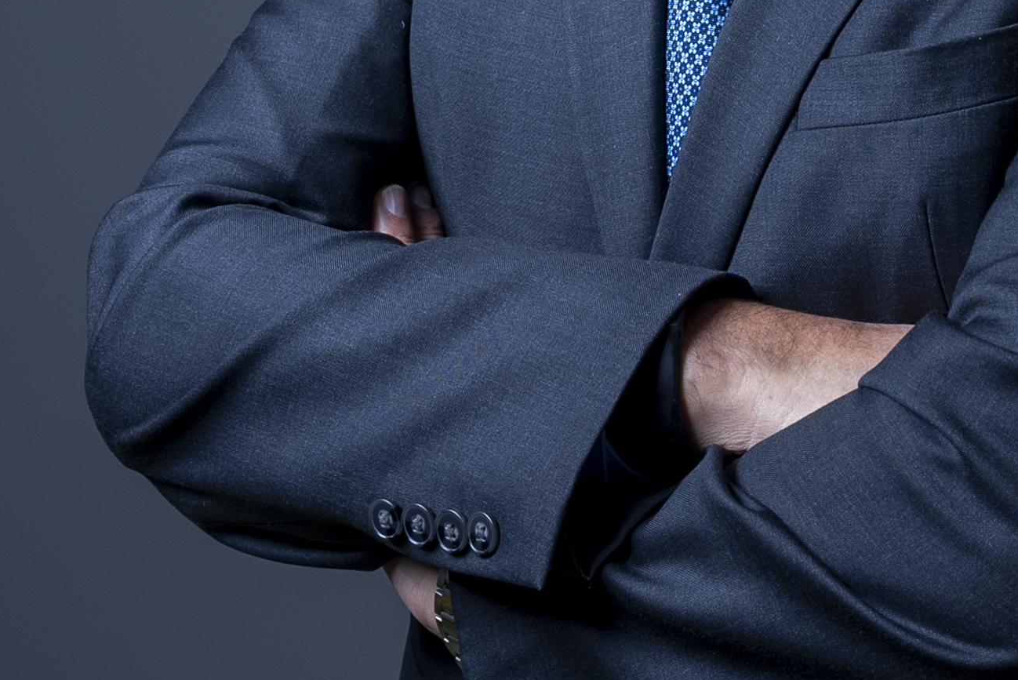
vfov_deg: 11.7
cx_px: 772
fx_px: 3203
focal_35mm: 113
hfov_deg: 17.9
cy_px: -246
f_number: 8
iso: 100
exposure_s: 1/160
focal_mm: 35.7
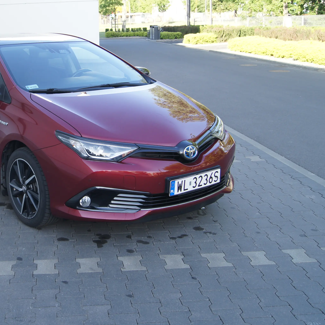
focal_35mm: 48
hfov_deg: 34.1
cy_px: 134
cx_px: 57
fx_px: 510
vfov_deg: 35.3
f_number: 5
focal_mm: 20
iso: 100
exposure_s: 1/80
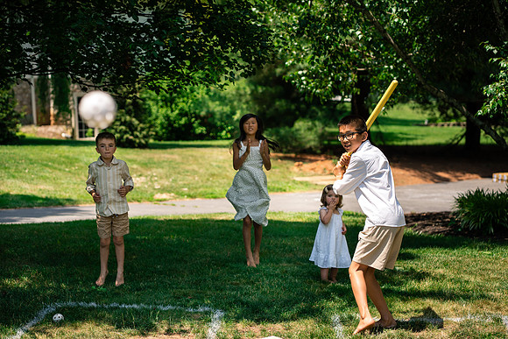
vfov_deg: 16.1
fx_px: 1200
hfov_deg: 23.9
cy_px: 170
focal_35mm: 85
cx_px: 254
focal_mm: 85
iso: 320
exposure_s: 1/3200
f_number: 3.5
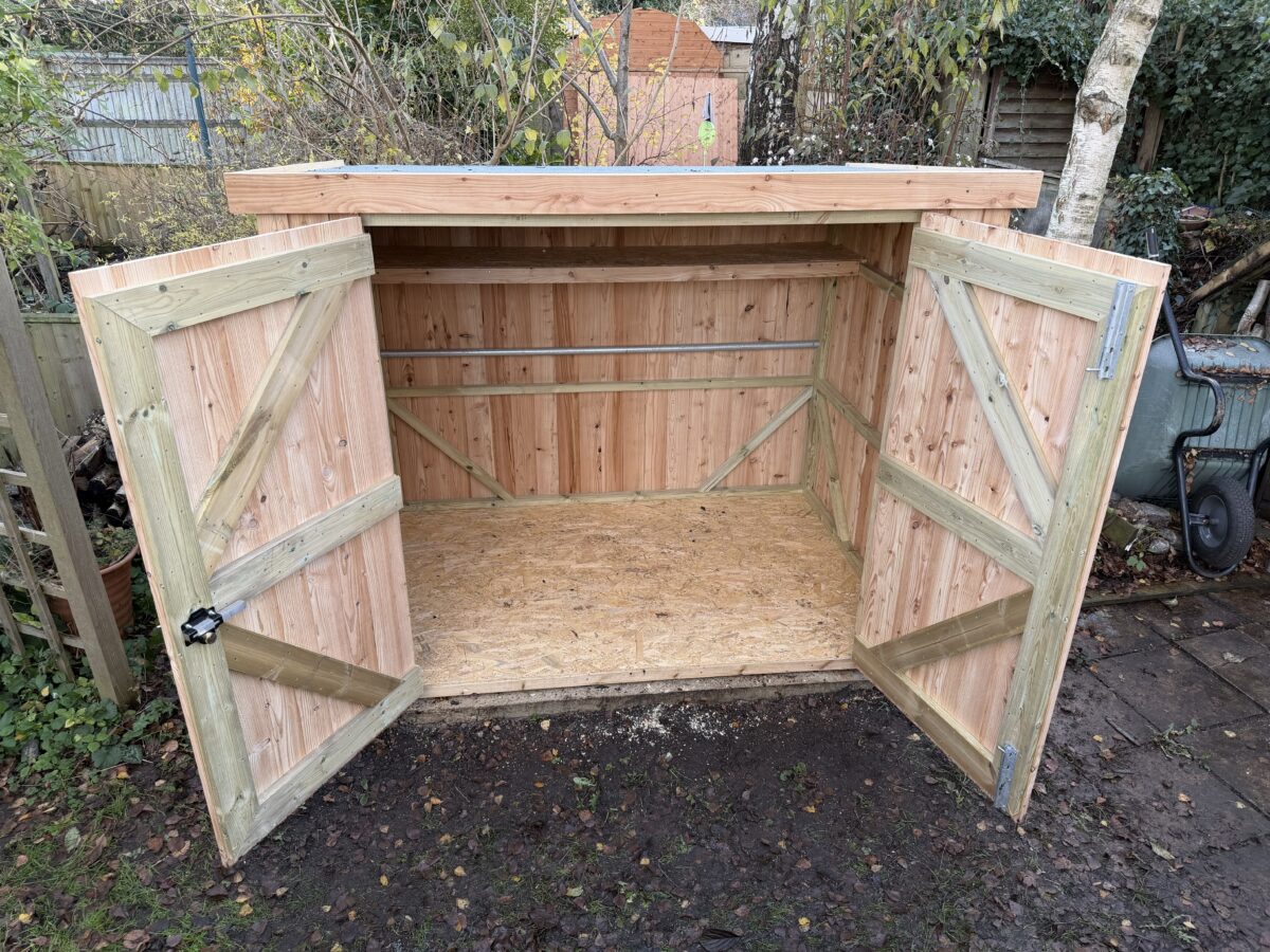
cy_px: 476
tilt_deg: -25.3
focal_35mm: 24
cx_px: 635
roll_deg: -1.3
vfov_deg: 56.8
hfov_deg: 71.6
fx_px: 881
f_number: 1.78
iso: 64
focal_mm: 6.76
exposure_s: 1/121
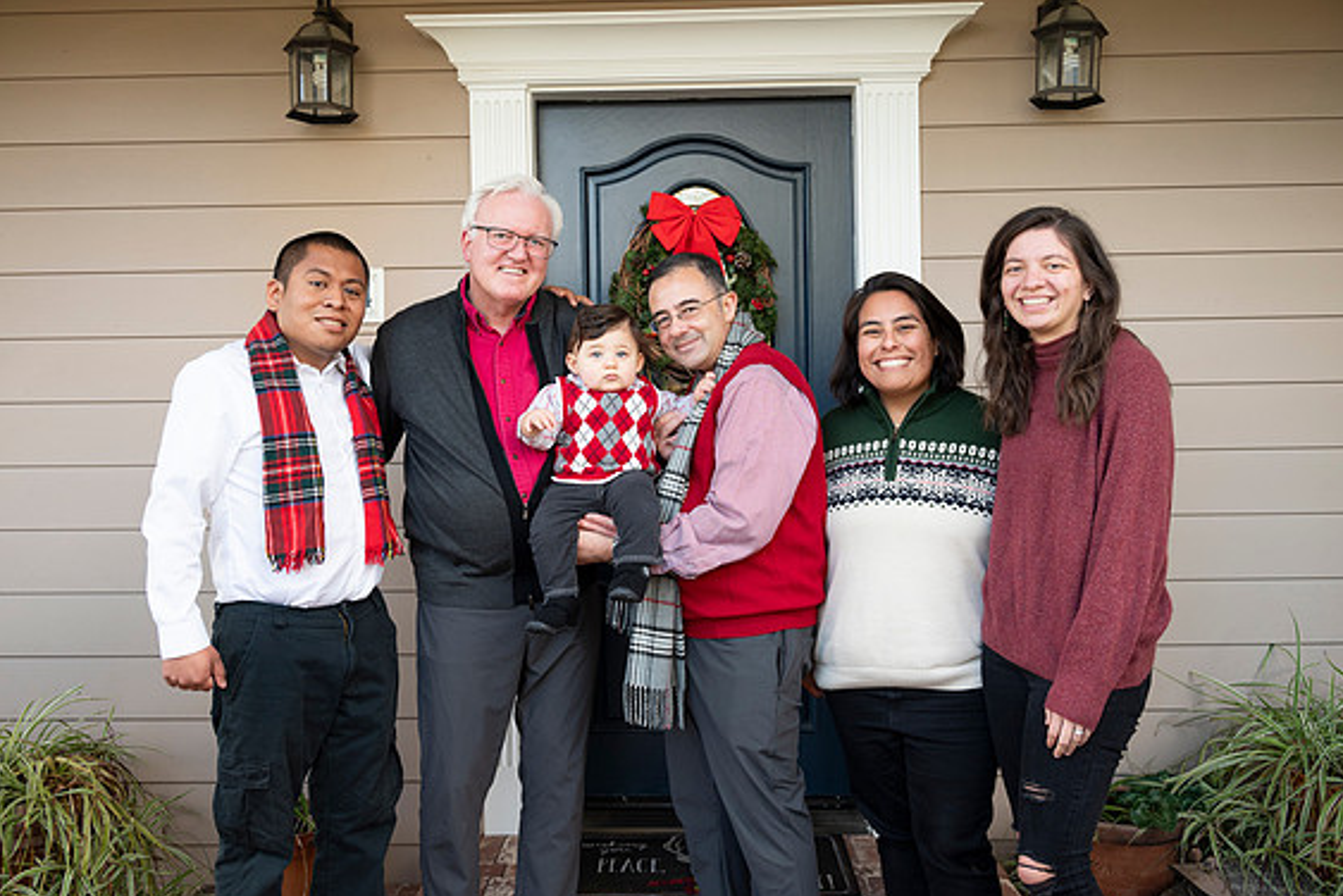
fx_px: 1269
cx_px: 668
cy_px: 454
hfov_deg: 55.8
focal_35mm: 34
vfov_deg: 38.9
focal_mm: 33
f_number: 4.8
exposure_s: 1/100
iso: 400
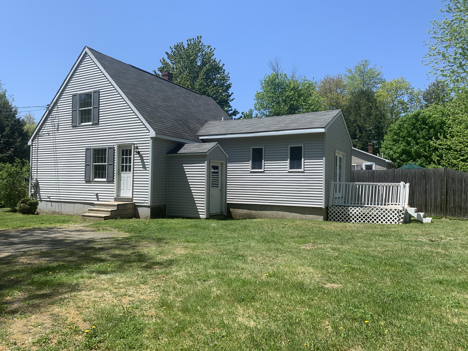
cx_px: 234
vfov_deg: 53.1
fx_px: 352
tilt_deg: +0.9
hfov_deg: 67.3
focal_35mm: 26
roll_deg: -1.1
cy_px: 176
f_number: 1.8
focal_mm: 4.25
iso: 25
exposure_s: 1/1992
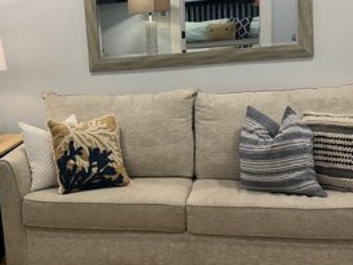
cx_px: 56
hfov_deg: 32.1
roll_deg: +4.3
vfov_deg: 25.2
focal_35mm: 58
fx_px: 592
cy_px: 119
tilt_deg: -9.5
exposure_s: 1/120
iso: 125
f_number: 1.78
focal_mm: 6.86
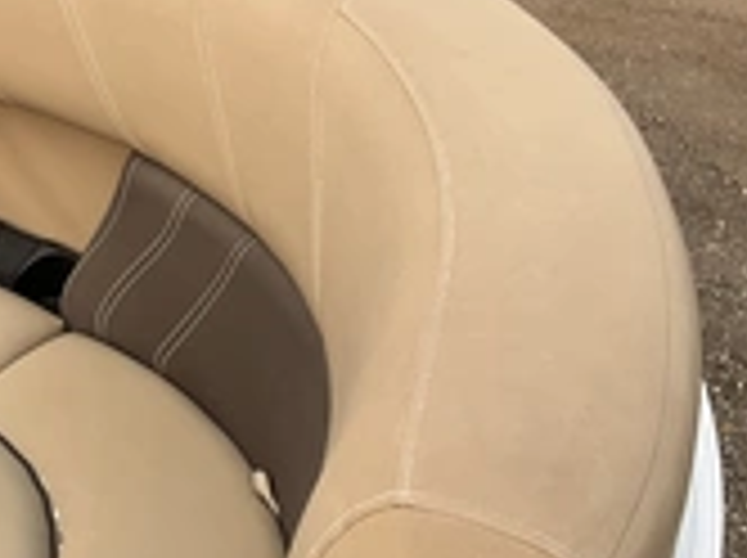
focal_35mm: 70
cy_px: 288
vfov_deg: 21.0
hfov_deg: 27.2
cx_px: 126
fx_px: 1508
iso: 25
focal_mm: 3
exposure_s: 1/486
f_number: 1.8
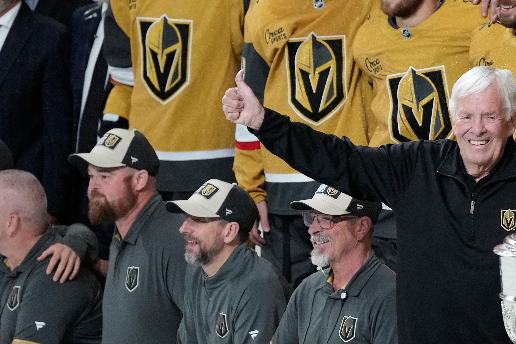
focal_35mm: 563
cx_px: 406
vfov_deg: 2.4
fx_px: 8069
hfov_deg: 3.7
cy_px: 192
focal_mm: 200
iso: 3200
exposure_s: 1/2500
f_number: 2.8
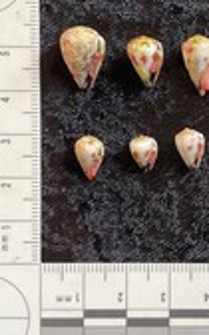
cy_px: 149
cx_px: 221
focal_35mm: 64
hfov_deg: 19.6
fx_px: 583
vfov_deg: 32.0
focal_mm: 3
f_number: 1.8
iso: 40
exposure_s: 1/50
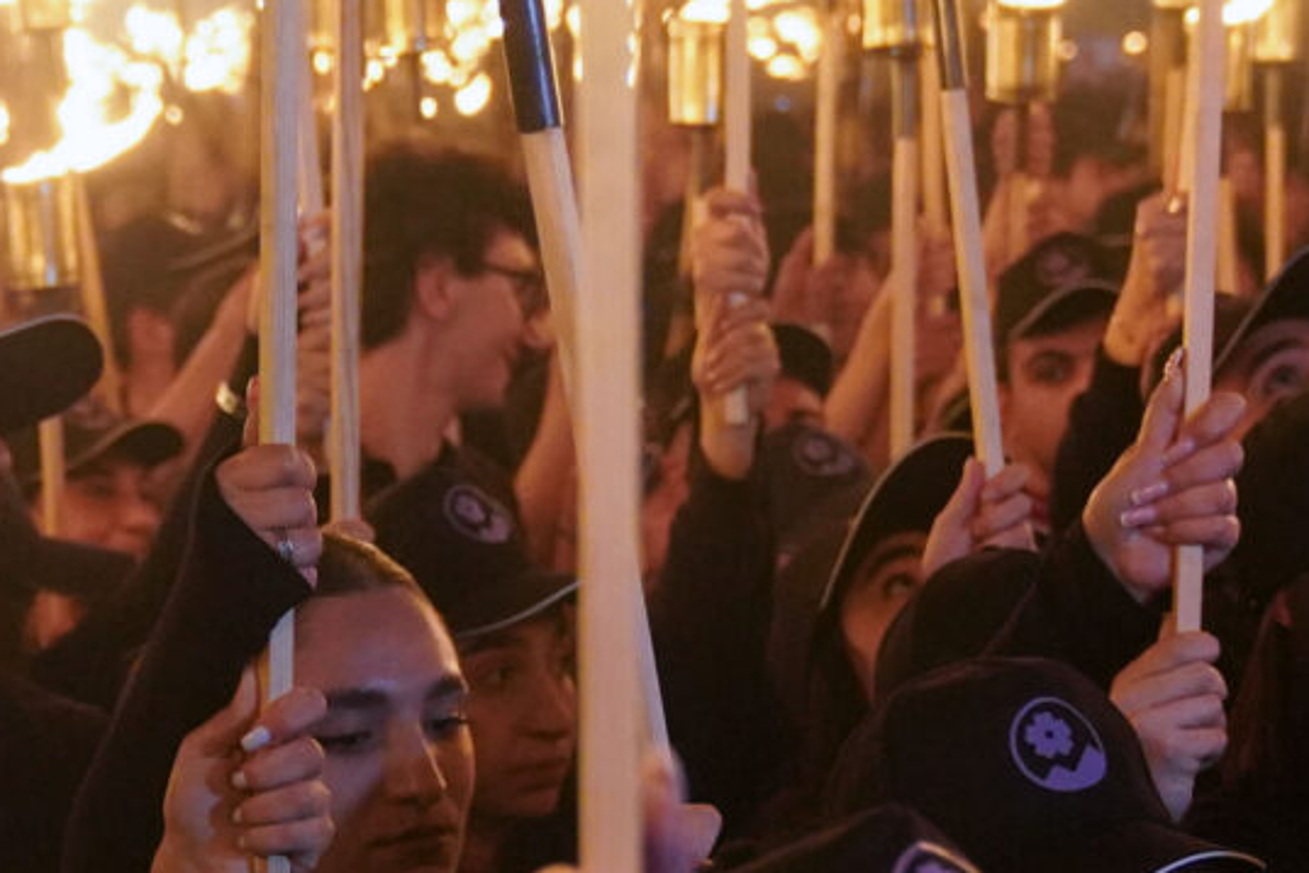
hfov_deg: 12.6
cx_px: 263
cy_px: 539
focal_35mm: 162
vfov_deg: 8.5
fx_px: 5890
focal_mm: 34
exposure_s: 1/60
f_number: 2.8
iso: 3200
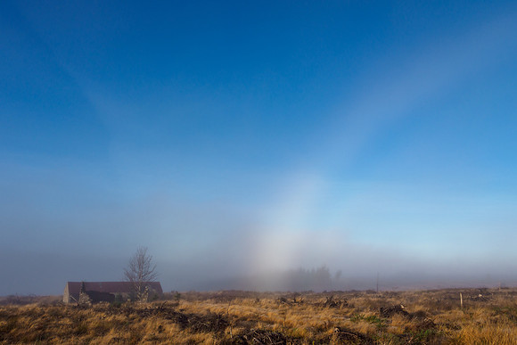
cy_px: 194
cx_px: 258
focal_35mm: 25
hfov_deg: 71.6
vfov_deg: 51.2
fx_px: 359
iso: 200
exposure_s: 1/500
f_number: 7.1
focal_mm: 12
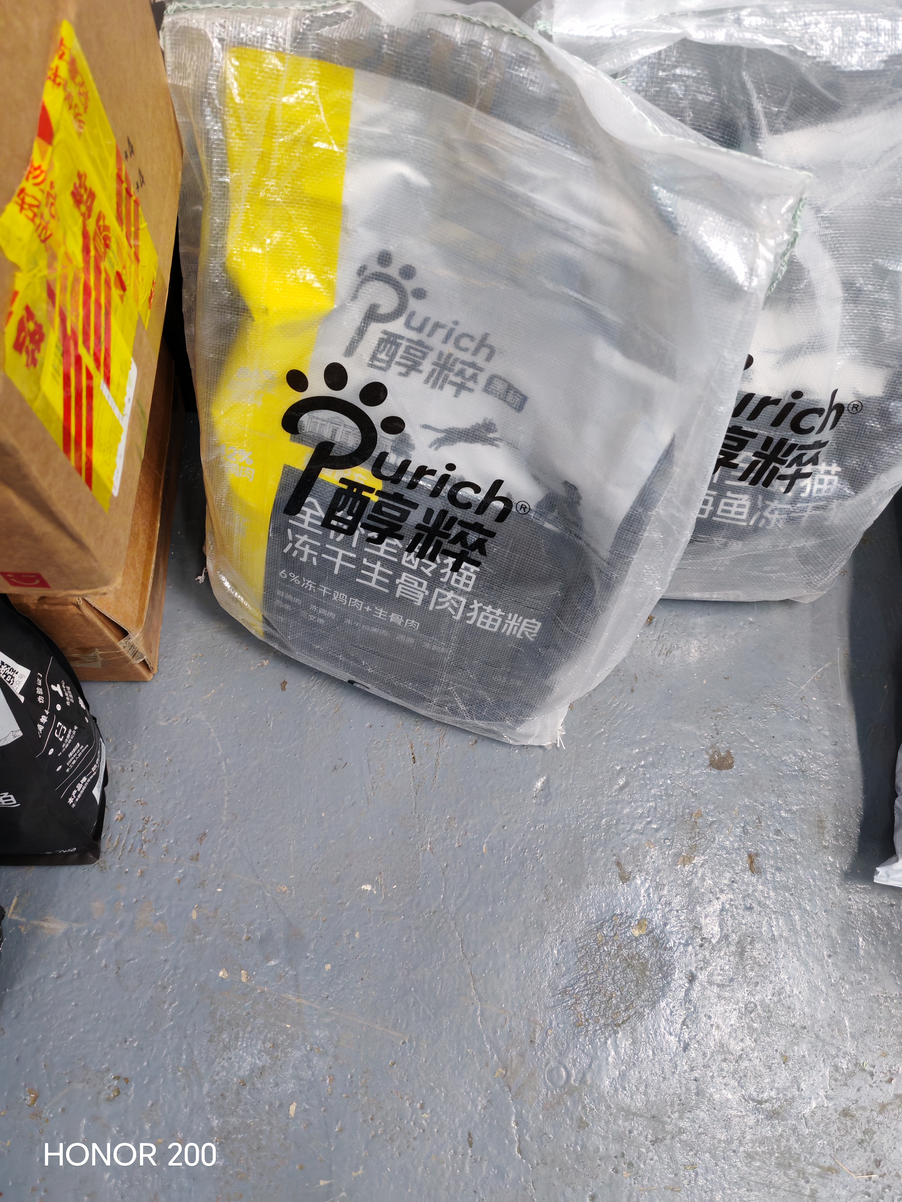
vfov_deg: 65.3
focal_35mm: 27
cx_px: 451
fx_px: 938
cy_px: 601
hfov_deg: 51.4
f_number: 1.95
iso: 800
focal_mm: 5.52
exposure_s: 1/100
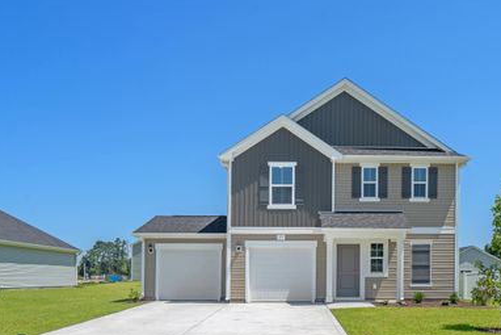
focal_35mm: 34
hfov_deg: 55.3
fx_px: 473
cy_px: 213
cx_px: 303
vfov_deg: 38.6
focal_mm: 26
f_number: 9
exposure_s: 1/250
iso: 160
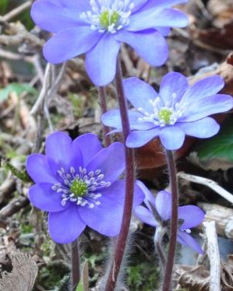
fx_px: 1725
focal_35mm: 200
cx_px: 86
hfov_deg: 7.7
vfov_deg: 9.7
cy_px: 148
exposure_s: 1/3
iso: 200
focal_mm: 52
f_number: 22
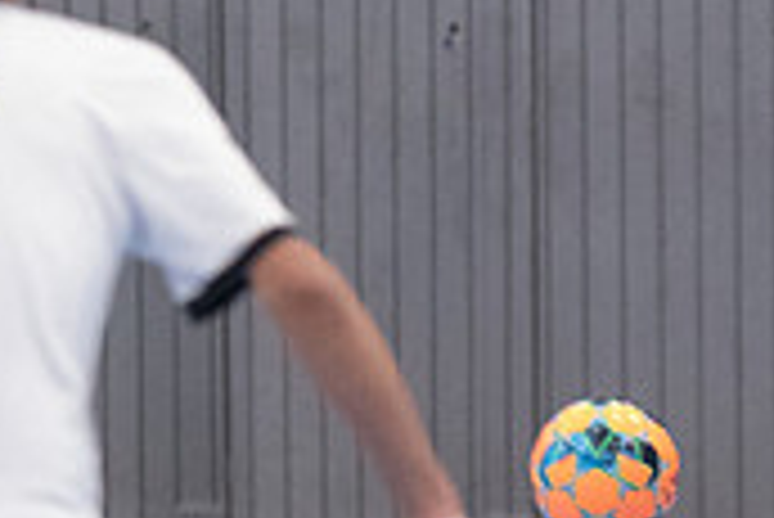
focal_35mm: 792
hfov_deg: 2.6
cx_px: 1130
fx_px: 17042
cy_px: 489
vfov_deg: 1.7
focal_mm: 150
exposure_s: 1/500
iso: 8000
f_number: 3.2
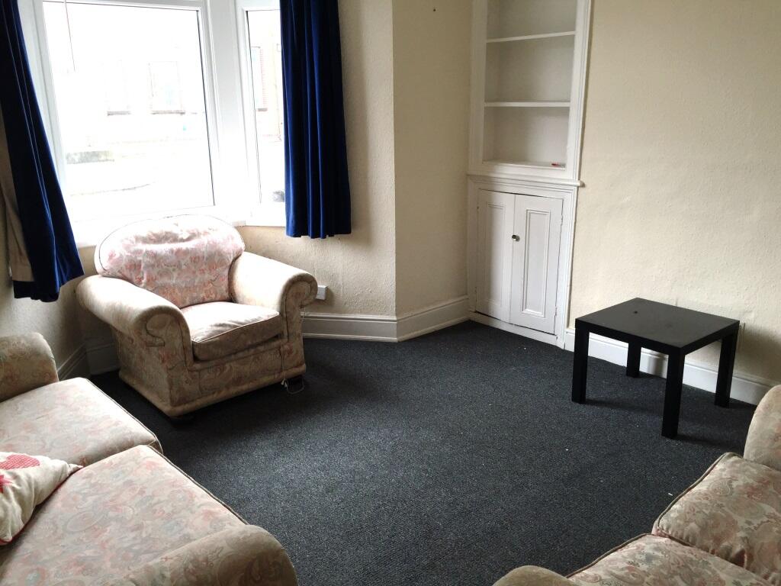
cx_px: 390
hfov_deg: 61.7
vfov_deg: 48.2
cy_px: 293
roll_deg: +1.0
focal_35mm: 29
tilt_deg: -16.4
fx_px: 654
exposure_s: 1/60
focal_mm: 4.15
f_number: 2.2
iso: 40
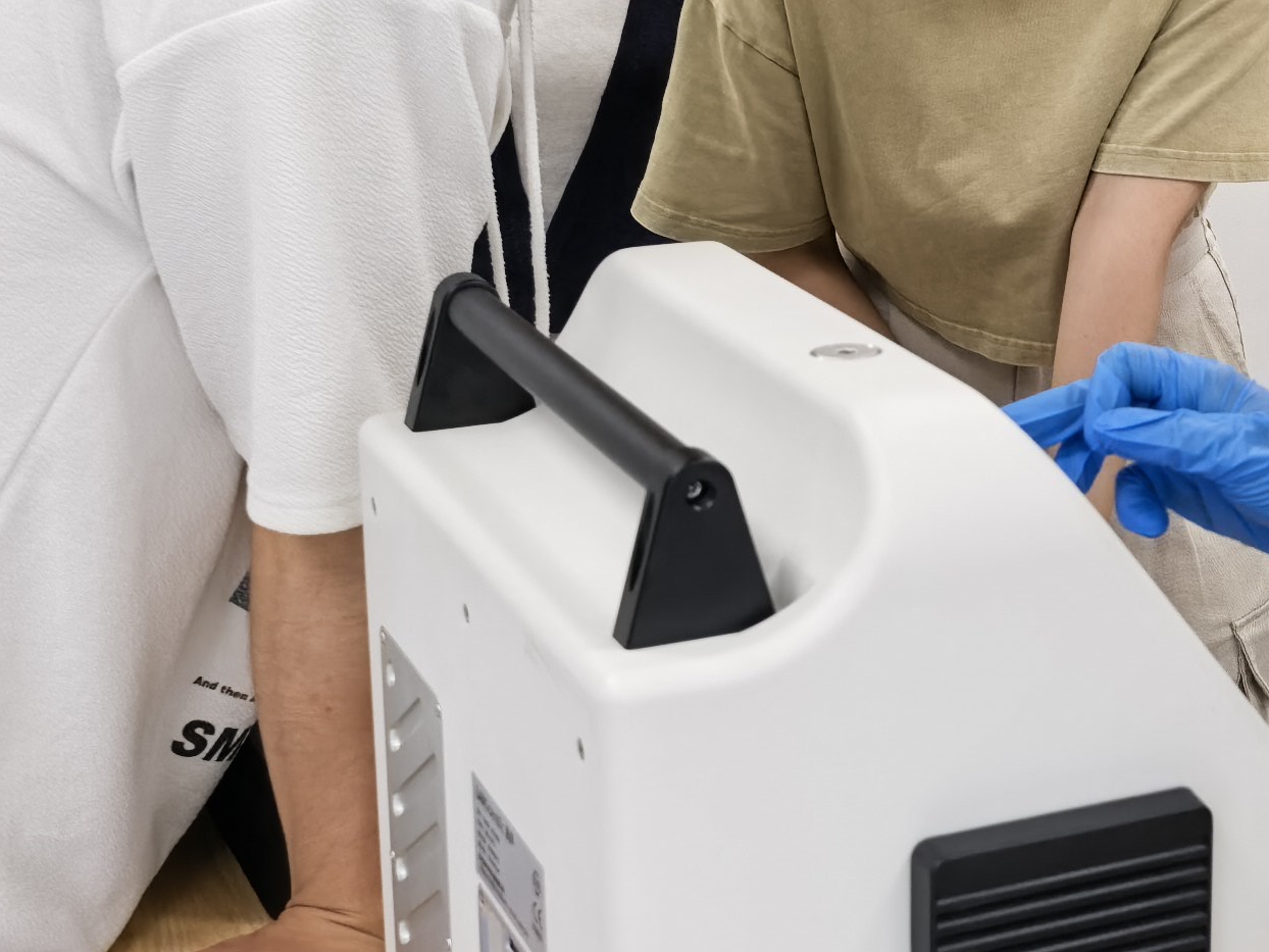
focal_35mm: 79
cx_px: 1394
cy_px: 277
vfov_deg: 18.6
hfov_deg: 23.2
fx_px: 2896
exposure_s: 1/100
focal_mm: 6.98
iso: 125
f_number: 2
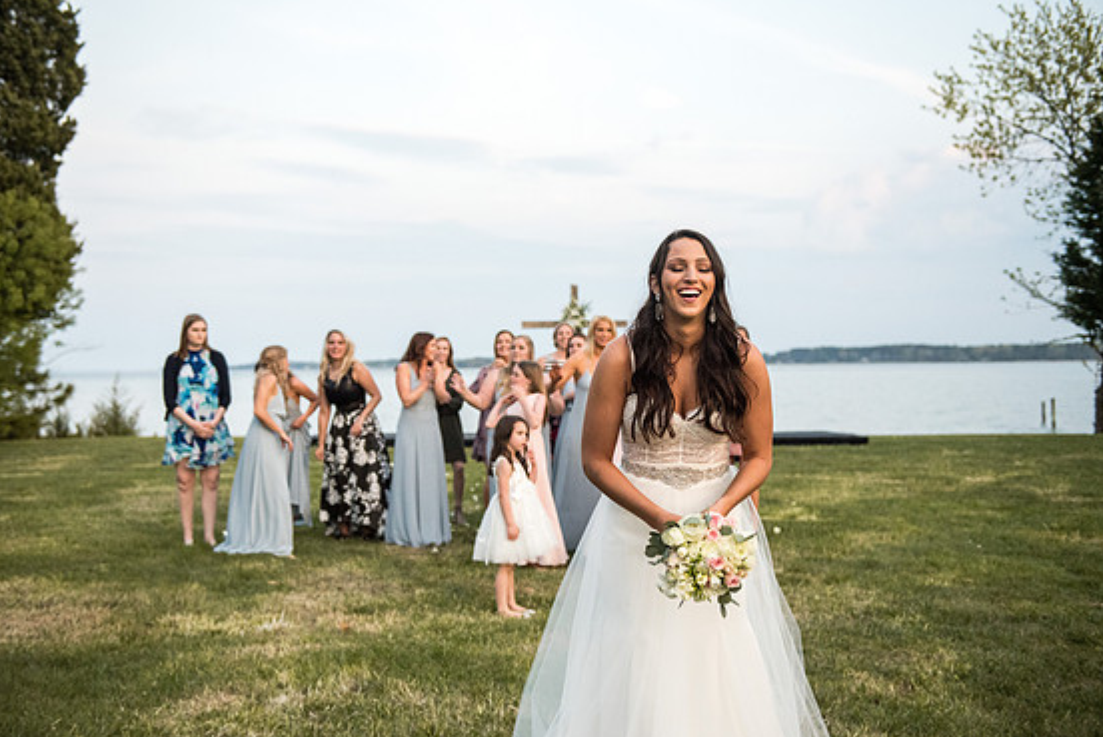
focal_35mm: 42
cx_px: 528
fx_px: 1288
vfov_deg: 31.9
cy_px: 367
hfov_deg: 46.4
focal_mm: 40
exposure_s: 1/2500
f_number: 2.8
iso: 3200
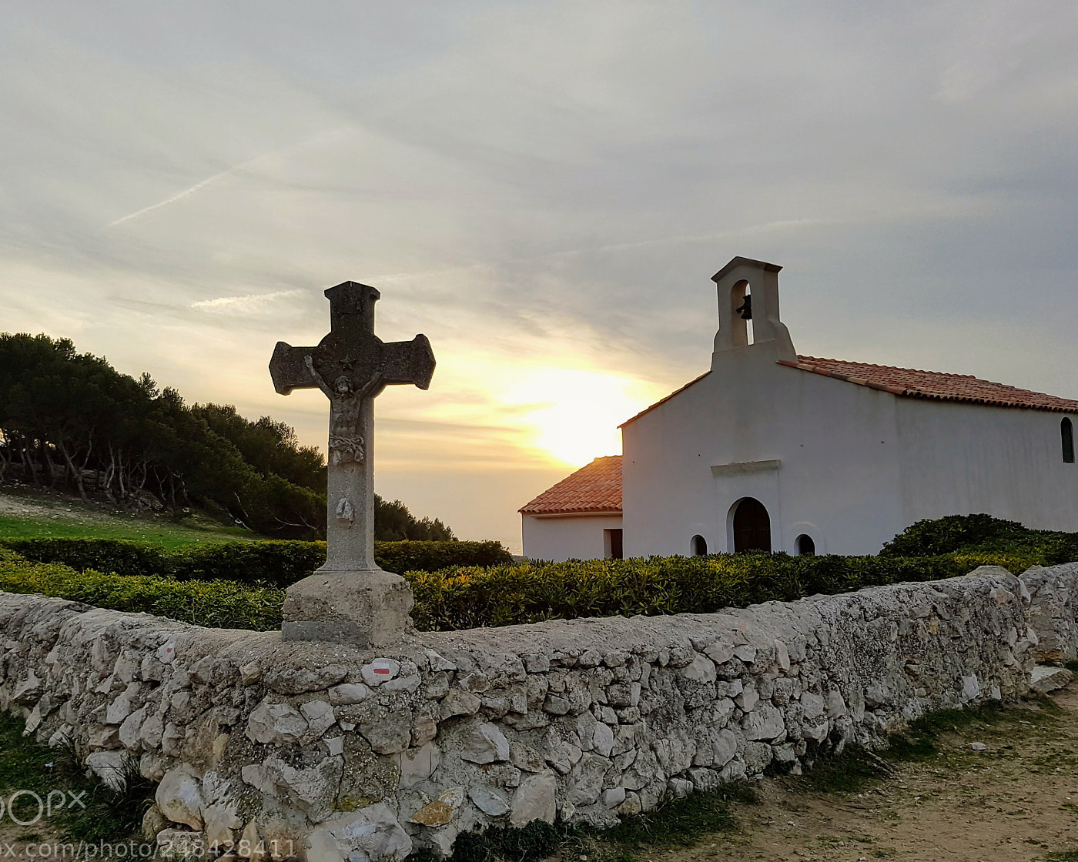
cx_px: 511
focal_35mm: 29
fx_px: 925
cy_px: 447
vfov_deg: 50.0
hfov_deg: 60.4
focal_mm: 4.2
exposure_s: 1/1112
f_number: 1.7
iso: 50
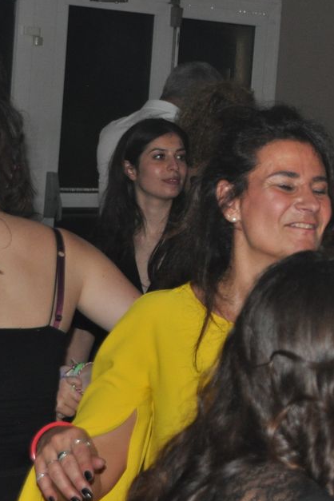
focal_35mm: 153
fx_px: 2129
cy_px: 165
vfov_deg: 13.4
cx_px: 440
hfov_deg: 8.8
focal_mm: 50
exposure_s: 1/60
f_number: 4.8
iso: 800
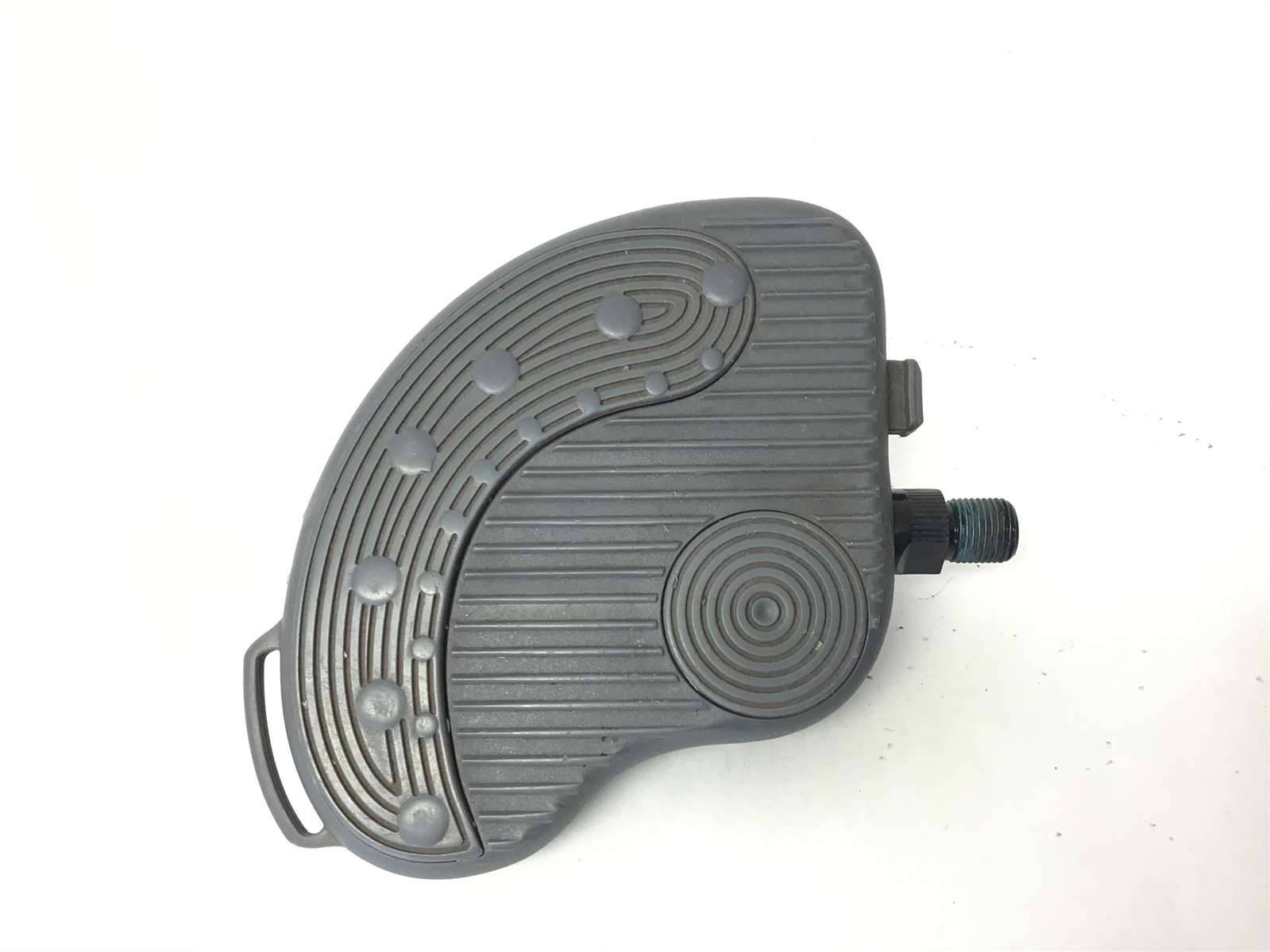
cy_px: 476
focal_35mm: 31
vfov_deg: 45.4
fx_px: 1137
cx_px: 635
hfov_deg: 58.4
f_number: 2.4
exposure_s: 1/30
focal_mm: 3.3
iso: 50
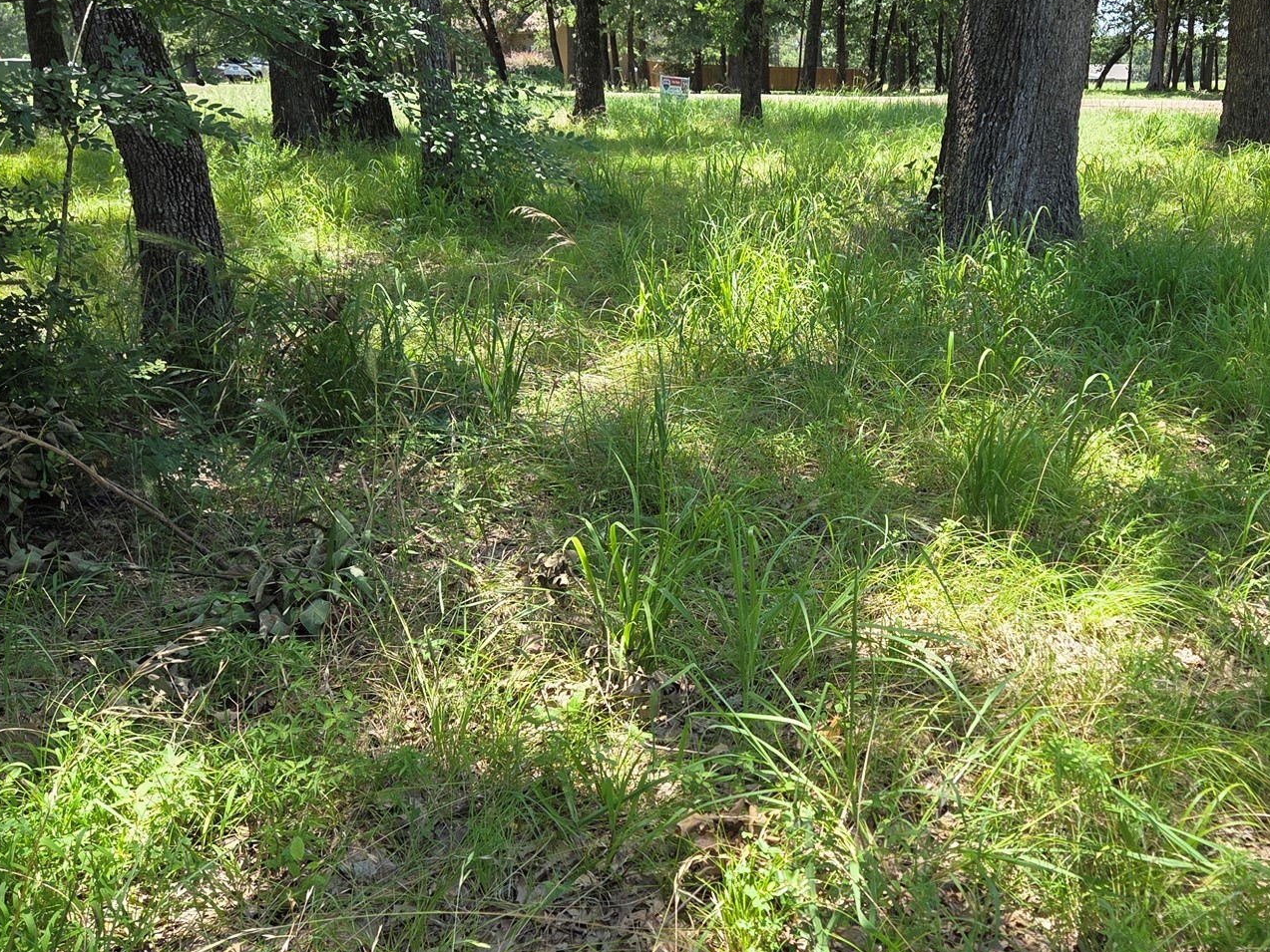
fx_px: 1358
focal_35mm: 37
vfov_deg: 38.7
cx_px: 835
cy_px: 448
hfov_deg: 49.4
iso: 80
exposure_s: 1/861
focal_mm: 5.4
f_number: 1.8
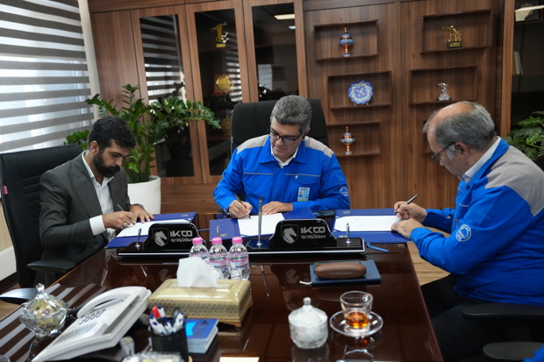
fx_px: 499
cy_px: 181
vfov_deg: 39.9
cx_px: 272
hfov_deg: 57.2
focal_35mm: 33
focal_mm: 33
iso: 5000
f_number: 2.8
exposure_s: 1/1250
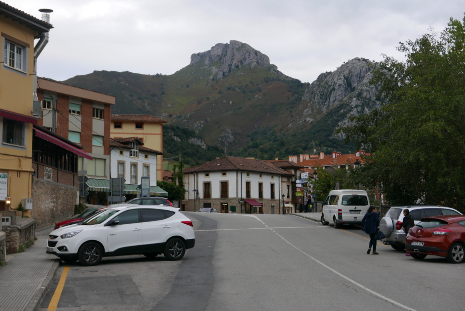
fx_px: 724
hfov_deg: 35.6
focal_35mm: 56
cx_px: 232
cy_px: 156
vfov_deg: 24.2
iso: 200
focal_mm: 25.4
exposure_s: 1/125
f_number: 3.2
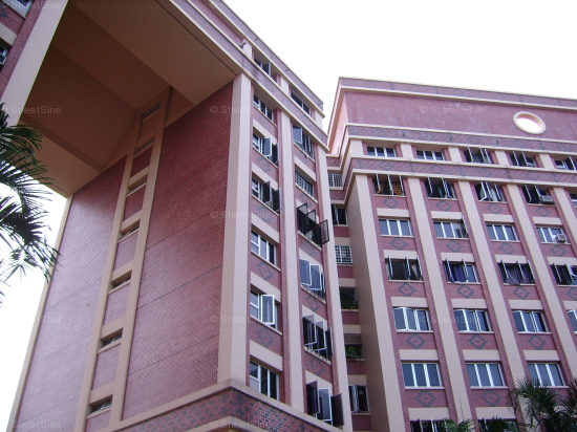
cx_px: 288
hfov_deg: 52.6
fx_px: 583
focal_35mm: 35
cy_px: 216
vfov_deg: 40.7
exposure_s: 1/78
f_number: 2.8
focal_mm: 5.95
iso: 100
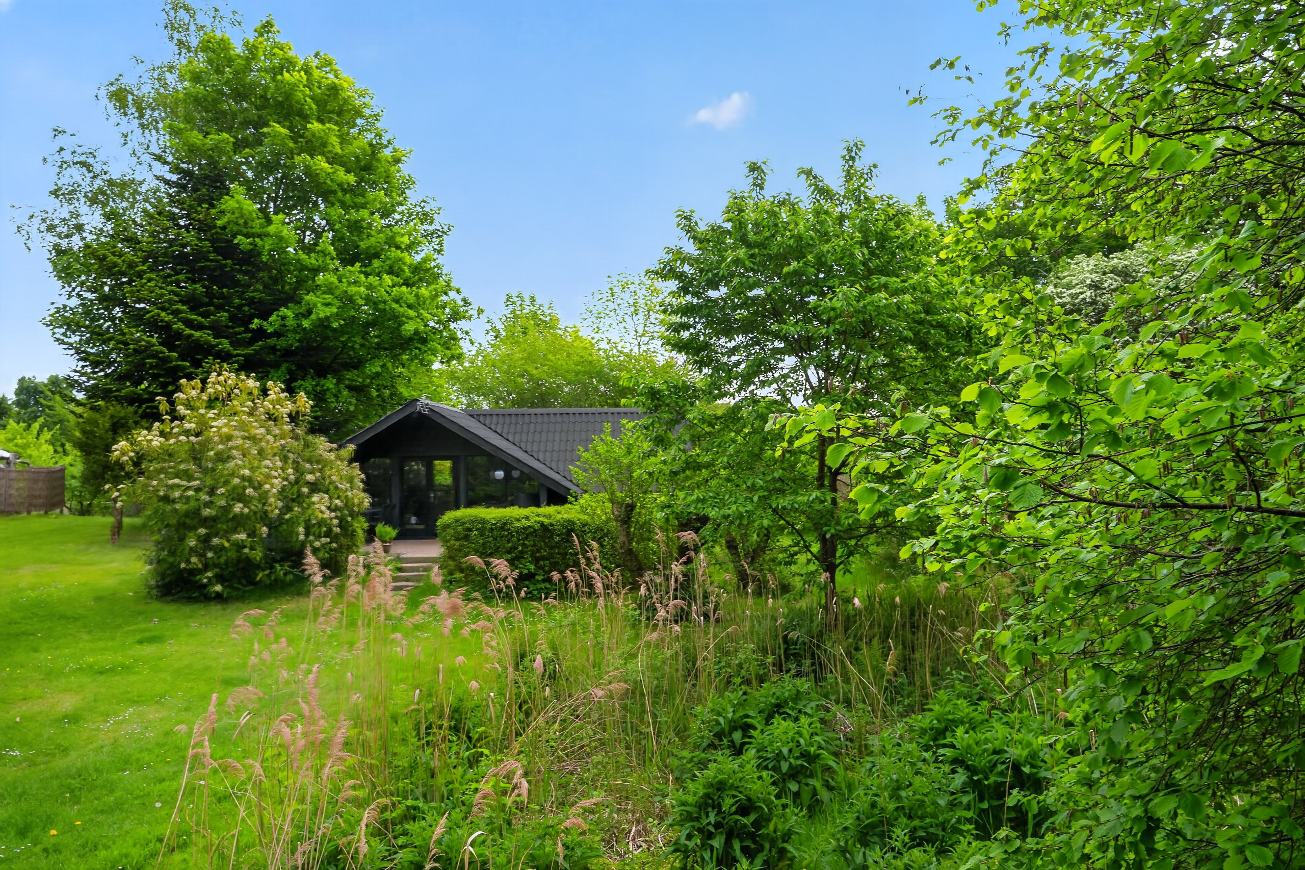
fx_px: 906
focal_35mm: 25
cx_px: 652
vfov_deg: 51.3
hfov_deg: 71.5
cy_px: 435
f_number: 8
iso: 400
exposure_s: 1/160
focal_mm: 25
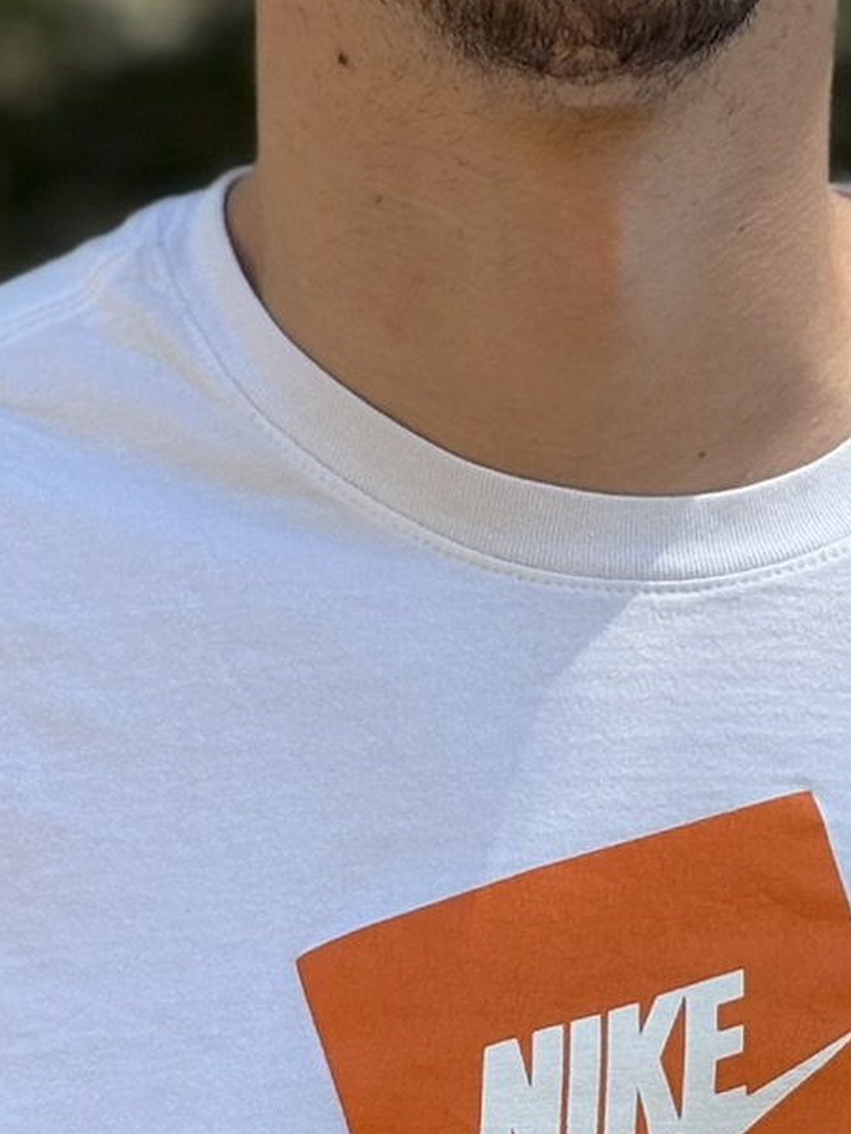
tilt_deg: -0.3
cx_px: 512
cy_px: 355
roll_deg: -0.7
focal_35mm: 178
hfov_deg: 8.3
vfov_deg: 11.1
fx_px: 5830
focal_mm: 5.96
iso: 50
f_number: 1.6
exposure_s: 1/959
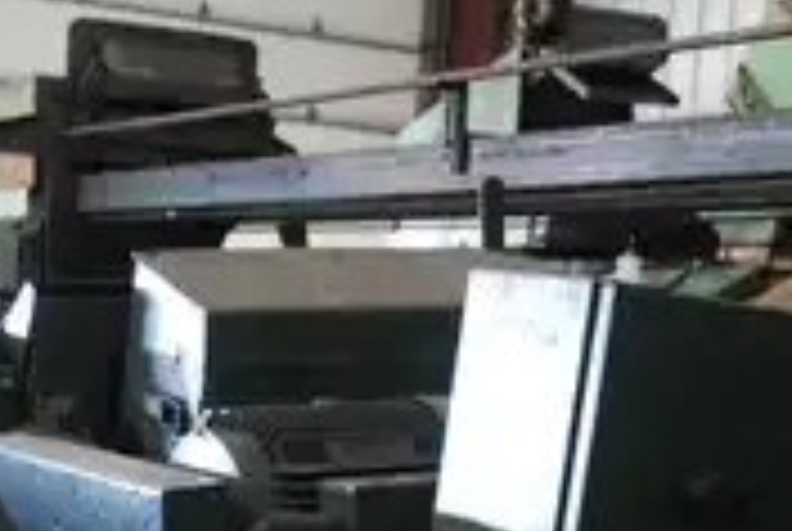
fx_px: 1876
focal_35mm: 85
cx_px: 180
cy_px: 526
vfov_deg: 15.8
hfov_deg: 23.5
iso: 800
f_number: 4
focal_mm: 25
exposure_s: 2.5
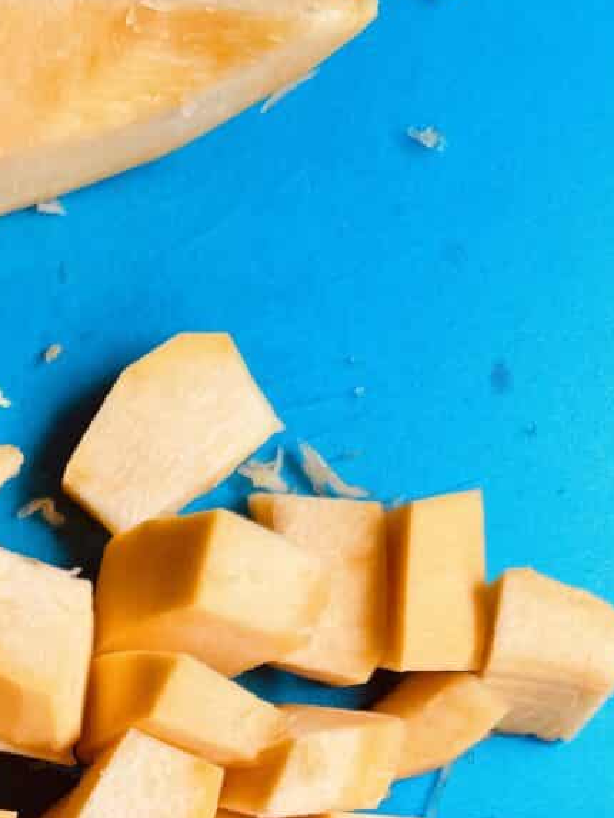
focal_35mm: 67
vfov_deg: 26.2
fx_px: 1584
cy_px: 946
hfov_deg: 20.1
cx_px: -183
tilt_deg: -88.4
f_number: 1.78
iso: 80
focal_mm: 6.76
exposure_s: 1/304
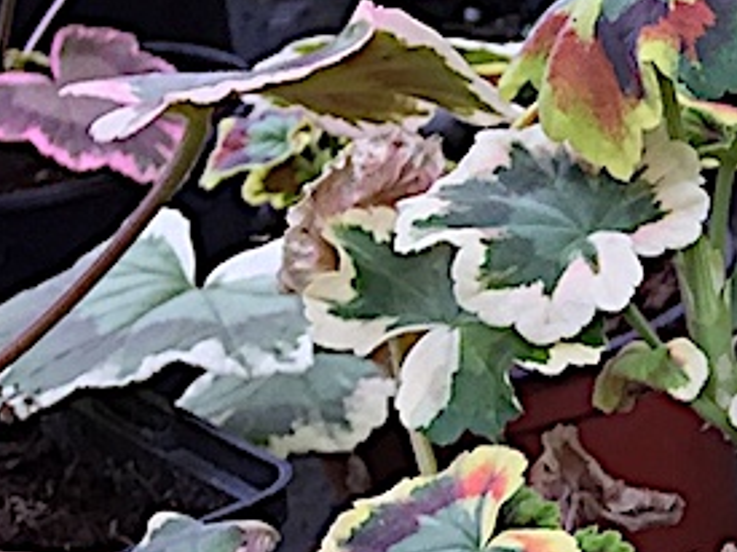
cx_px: 1680
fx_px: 2916
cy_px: 599
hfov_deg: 12.0
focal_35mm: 137
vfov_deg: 10.7
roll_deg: +1.4
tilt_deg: -31.7
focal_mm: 4.15
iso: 40
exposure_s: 1/100
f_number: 2.2
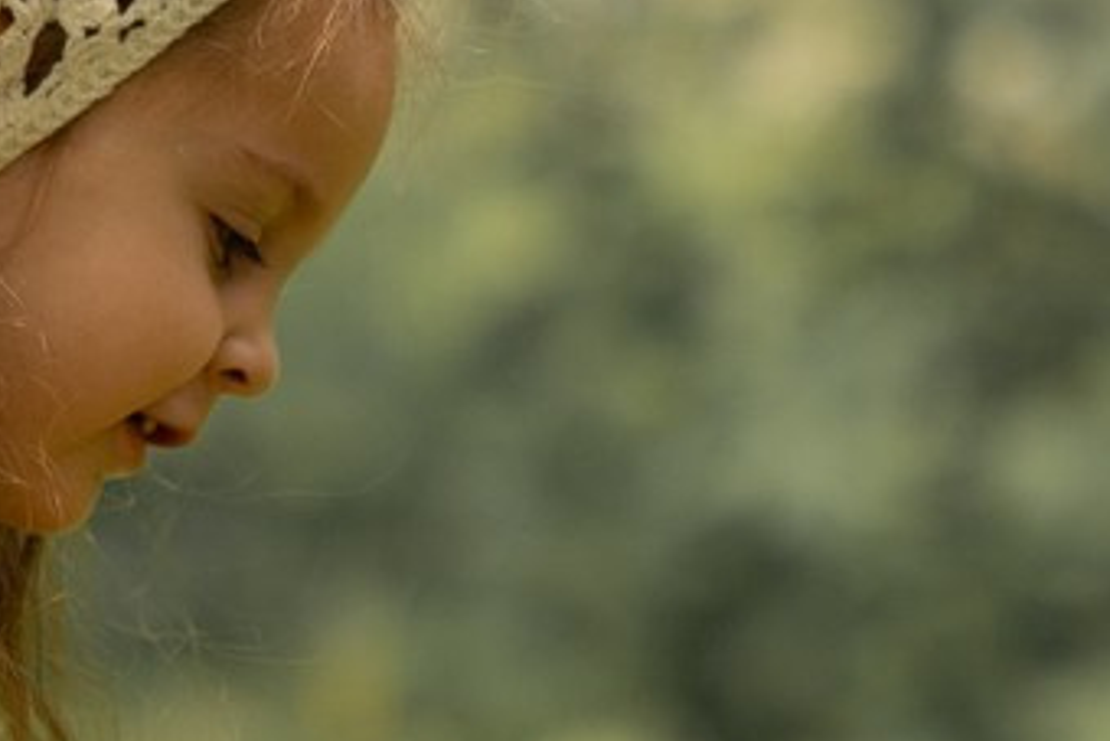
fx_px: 20512
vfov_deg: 2.1
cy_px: 1477
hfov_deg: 3.1
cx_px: 1045
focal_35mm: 665
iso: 100
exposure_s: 1/1000
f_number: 1.8
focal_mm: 85
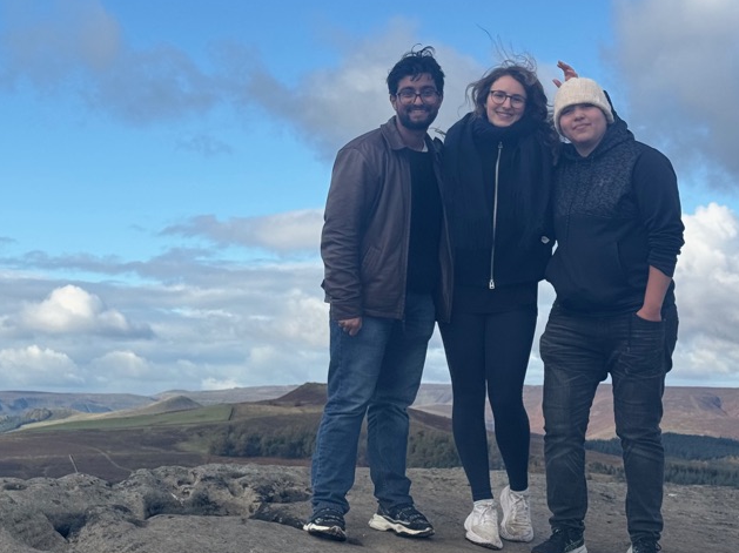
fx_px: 1792
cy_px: 186
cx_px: 301
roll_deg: -0.3
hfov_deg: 23.3
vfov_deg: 17.5
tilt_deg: +7.7
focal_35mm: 84
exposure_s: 1/4310
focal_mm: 6.76
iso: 64
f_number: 1.78
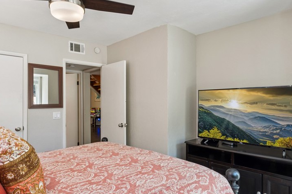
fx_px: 192
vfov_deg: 53.6
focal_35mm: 24
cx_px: 143
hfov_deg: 74.4
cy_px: 102
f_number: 13
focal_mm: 16.5
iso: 100
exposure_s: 1/3.33
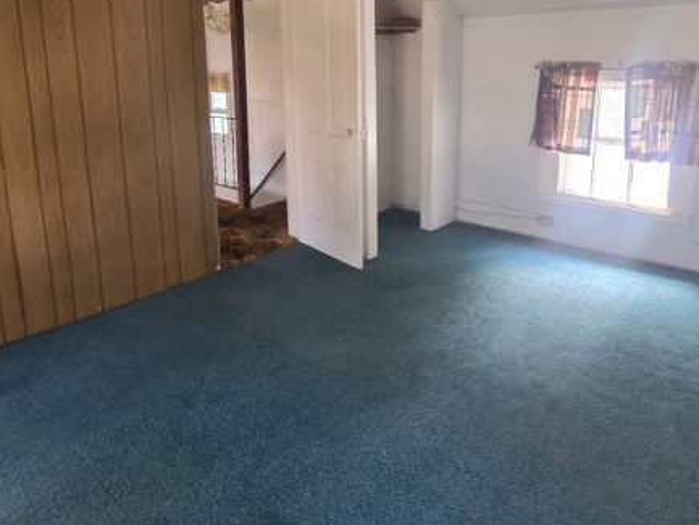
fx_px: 485
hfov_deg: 71.5
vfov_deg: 55.3
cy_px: 163
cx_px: 321
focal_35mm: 24
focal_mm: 2.2
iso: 1000
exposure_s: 1/60
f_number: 2.2
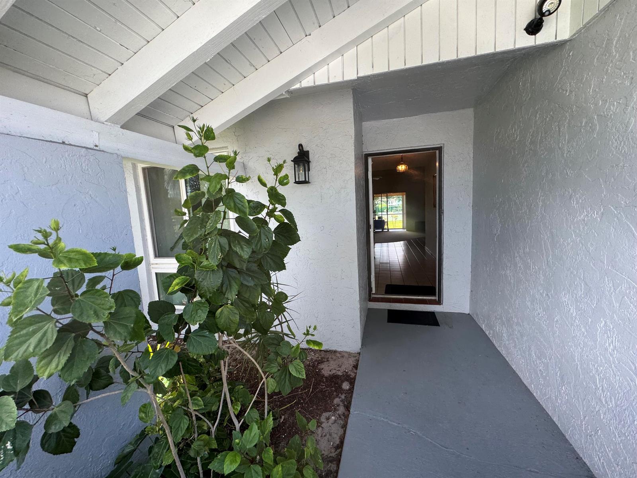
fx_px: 258
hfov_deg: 102.1
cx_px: 318
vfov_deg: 85.7
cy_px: 239
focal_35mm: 14
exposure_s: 1/103
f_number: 2.2
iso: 40
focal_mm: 2.22
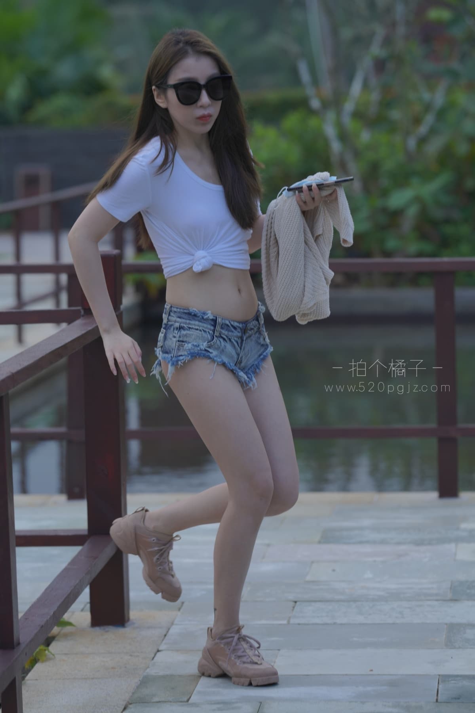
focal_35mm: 135
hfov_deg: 10.2
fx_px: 2672
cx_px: 238
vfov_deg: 15.2
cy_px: 356
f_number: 3.5
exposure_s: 1/640
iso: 250
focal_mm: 135
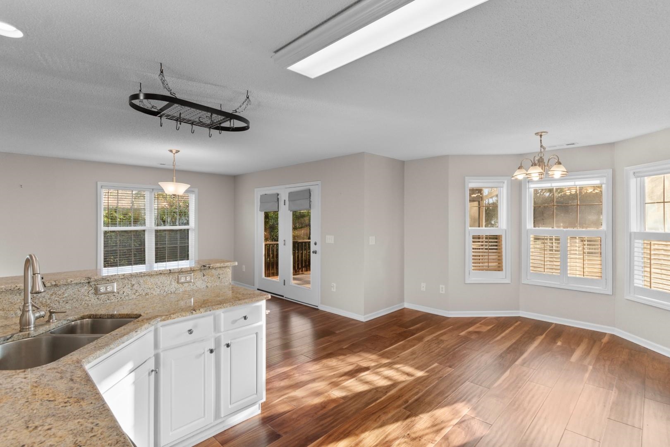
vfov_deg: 70.4
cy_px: 224
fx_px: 316
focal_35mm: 17
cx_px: 335
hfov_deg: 93.3
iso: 100
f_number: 4.8
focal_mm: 11.5
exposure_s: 1/4
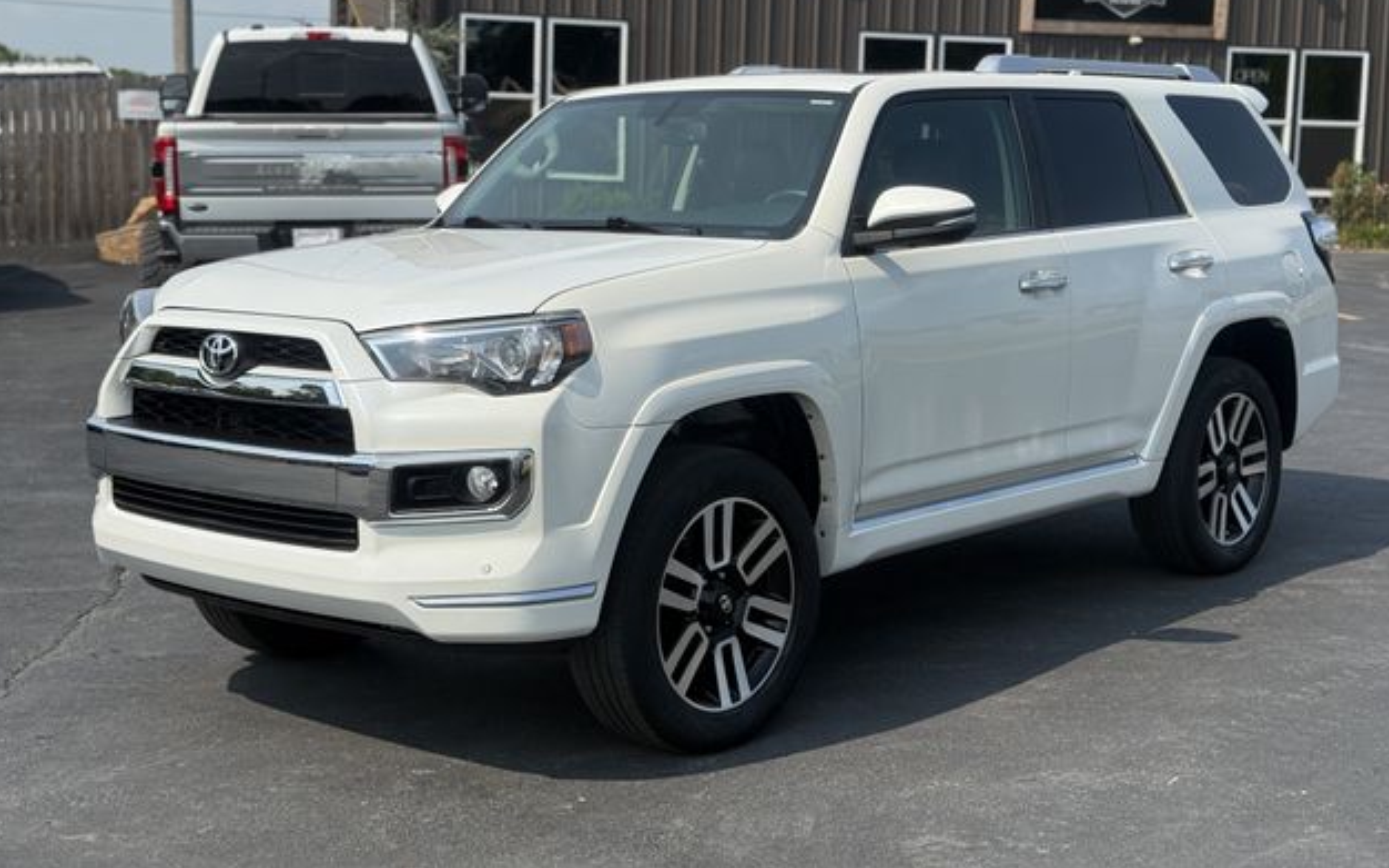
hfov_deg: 38.9
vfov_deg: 24.8
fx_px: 1968
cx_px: 699
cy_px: 360
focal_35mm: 52
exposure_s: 1/6536
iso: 80
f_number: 1.78
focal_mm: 6.76
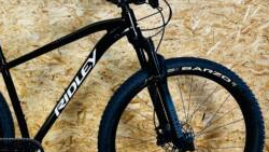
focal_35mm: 47
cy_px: 60
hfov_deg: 41.4
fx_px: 335
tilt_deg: -11.4
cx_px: 45
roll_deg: +0.0
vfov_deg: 25.4
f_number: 1.78
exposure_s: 1/50
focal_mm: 6.86
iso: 125
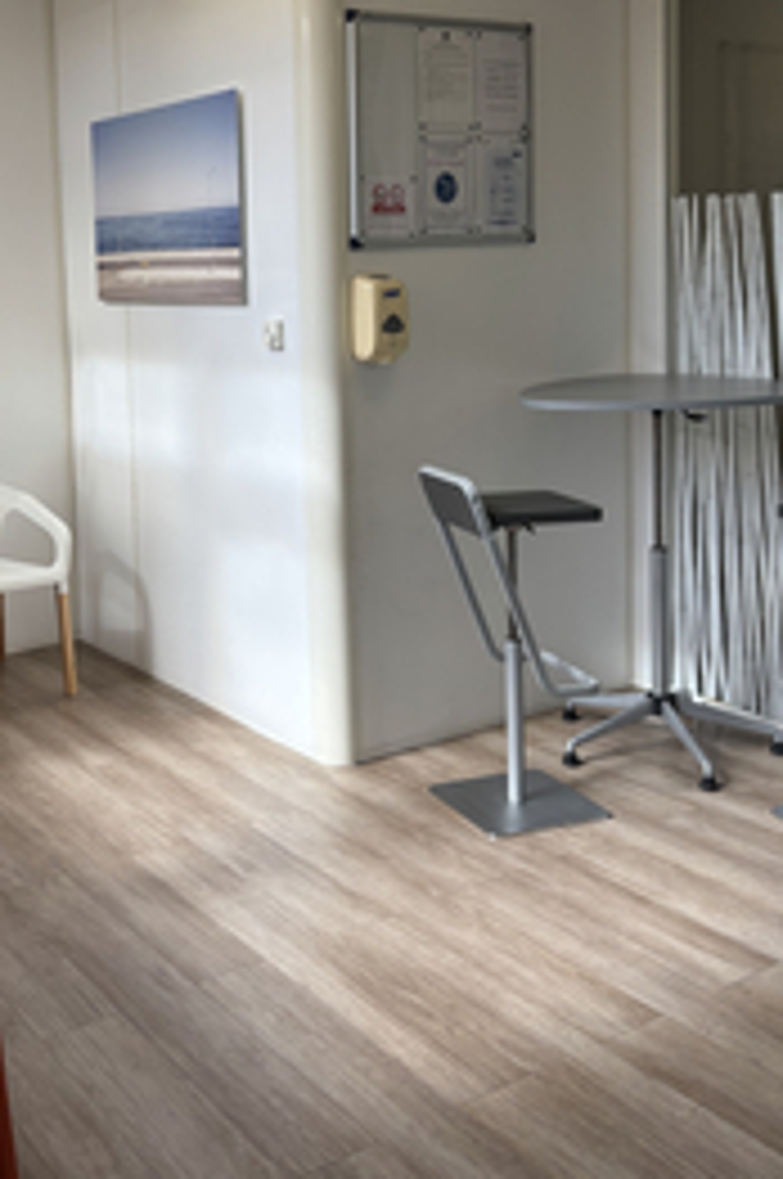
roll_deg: +1.0
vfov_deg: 47.7
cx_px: 176
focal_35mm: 40
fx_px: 1308
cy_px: 389
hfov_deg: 32.5
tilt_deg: -6.2
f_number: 1.6
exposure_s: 1/446
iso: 50
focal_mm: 5.96
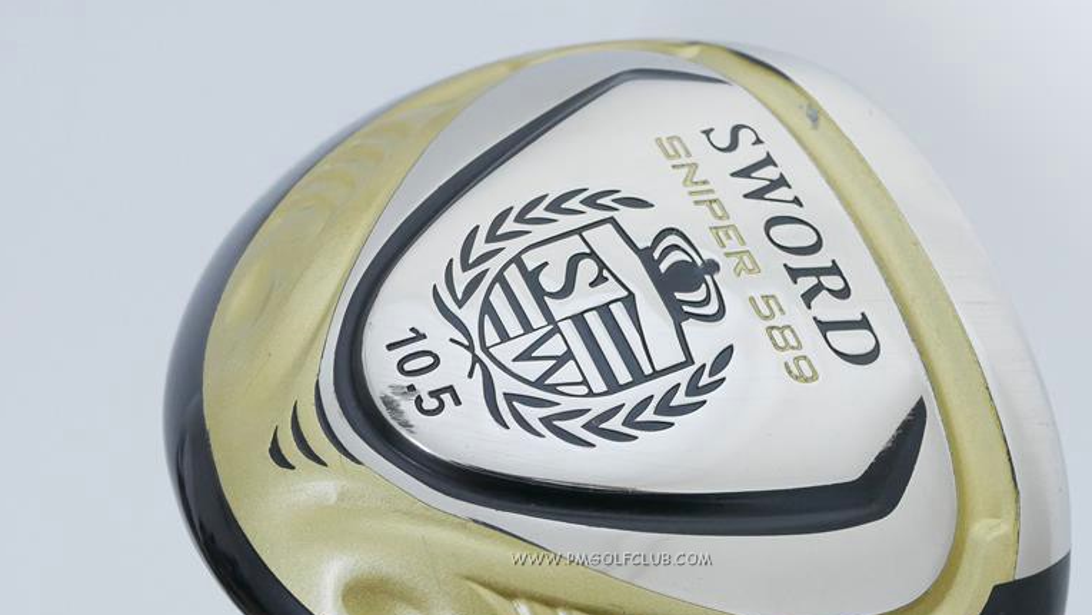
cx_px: 611
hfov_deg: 28.9
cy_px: 429
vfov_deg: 16.5
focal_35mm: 73
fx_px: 2114
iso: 1600
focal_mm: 25
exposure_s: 1/100
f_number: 4
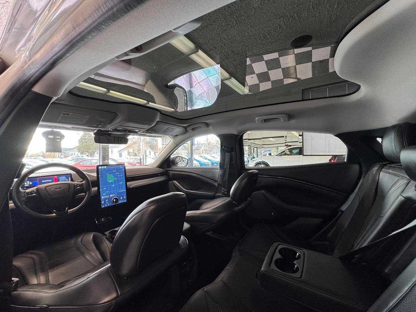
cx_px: 208
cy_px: 156
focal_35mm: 14
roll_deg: +0.9
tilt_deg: -0.8
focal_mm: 2.22
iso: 250
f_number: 2.2
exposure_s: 1/60
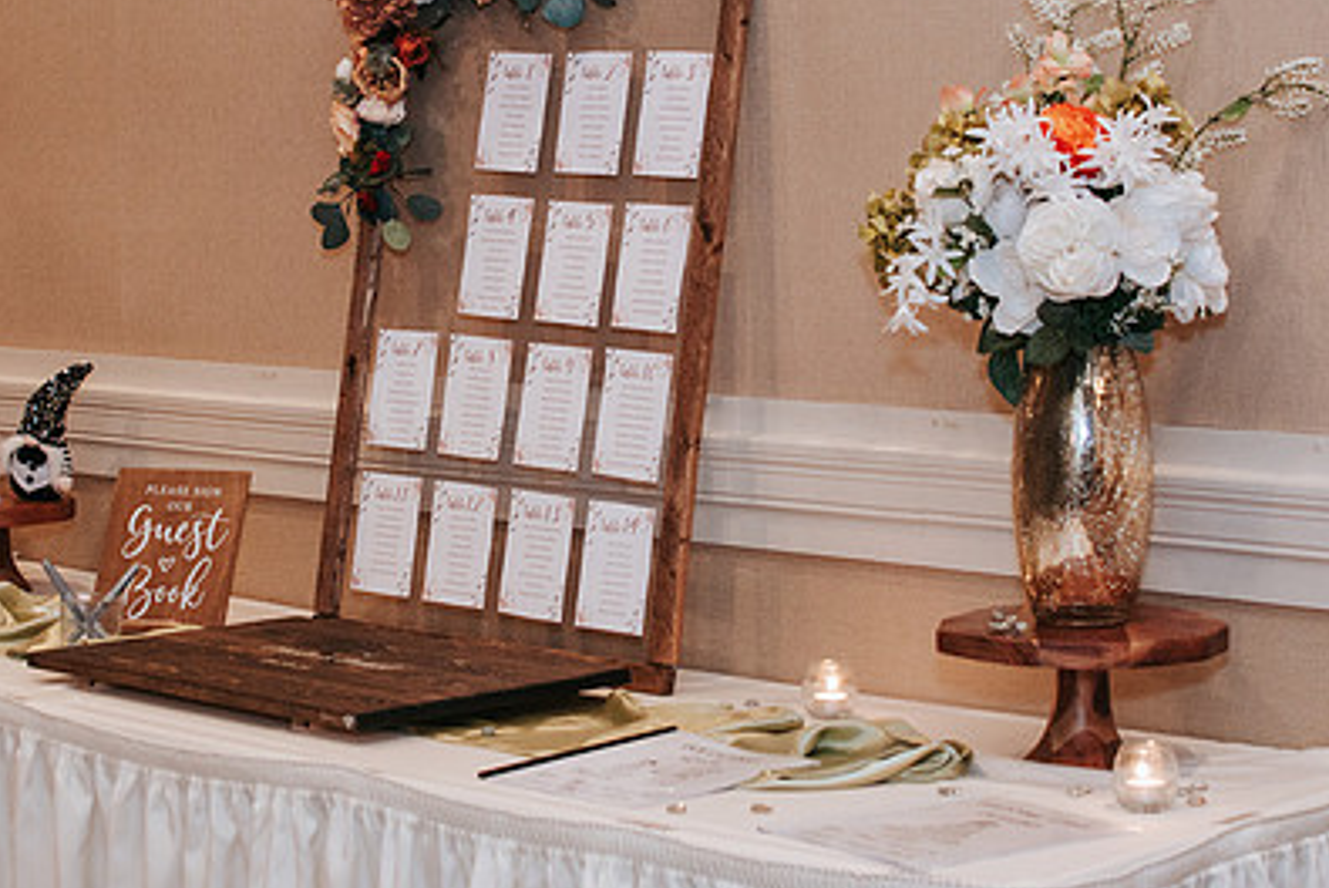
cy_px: 328
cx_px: 559
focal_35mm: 77
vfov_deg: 17.7
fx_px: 2845
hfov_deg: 26.3
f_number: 3.2
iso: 800
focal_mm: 35
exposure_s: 1/200
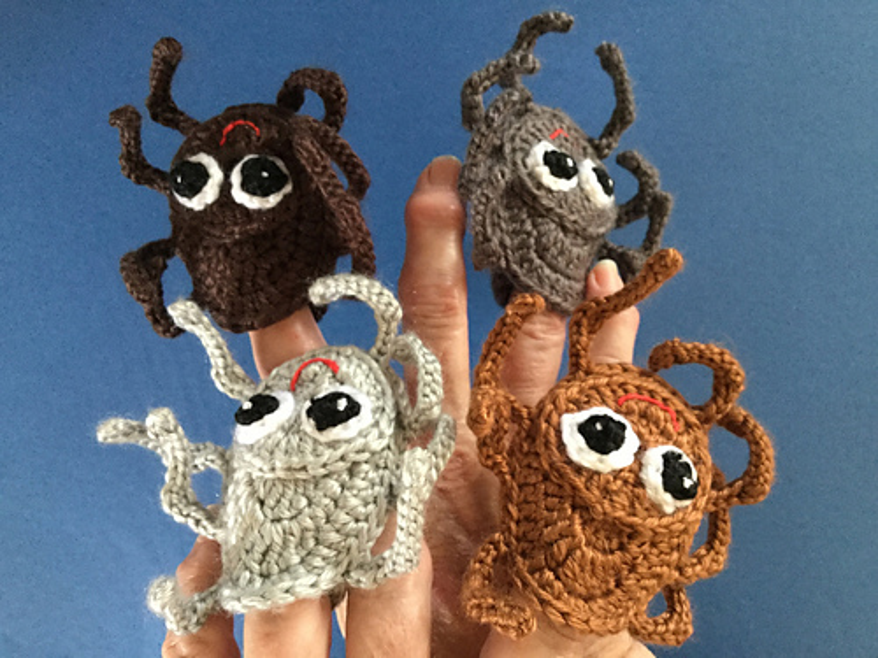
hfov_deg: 58.4
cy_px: 329
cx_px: 439
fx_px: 786
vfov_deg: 45.4
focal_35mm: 31
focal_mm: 3.3
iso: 200
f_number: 2.4
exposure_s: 1/20
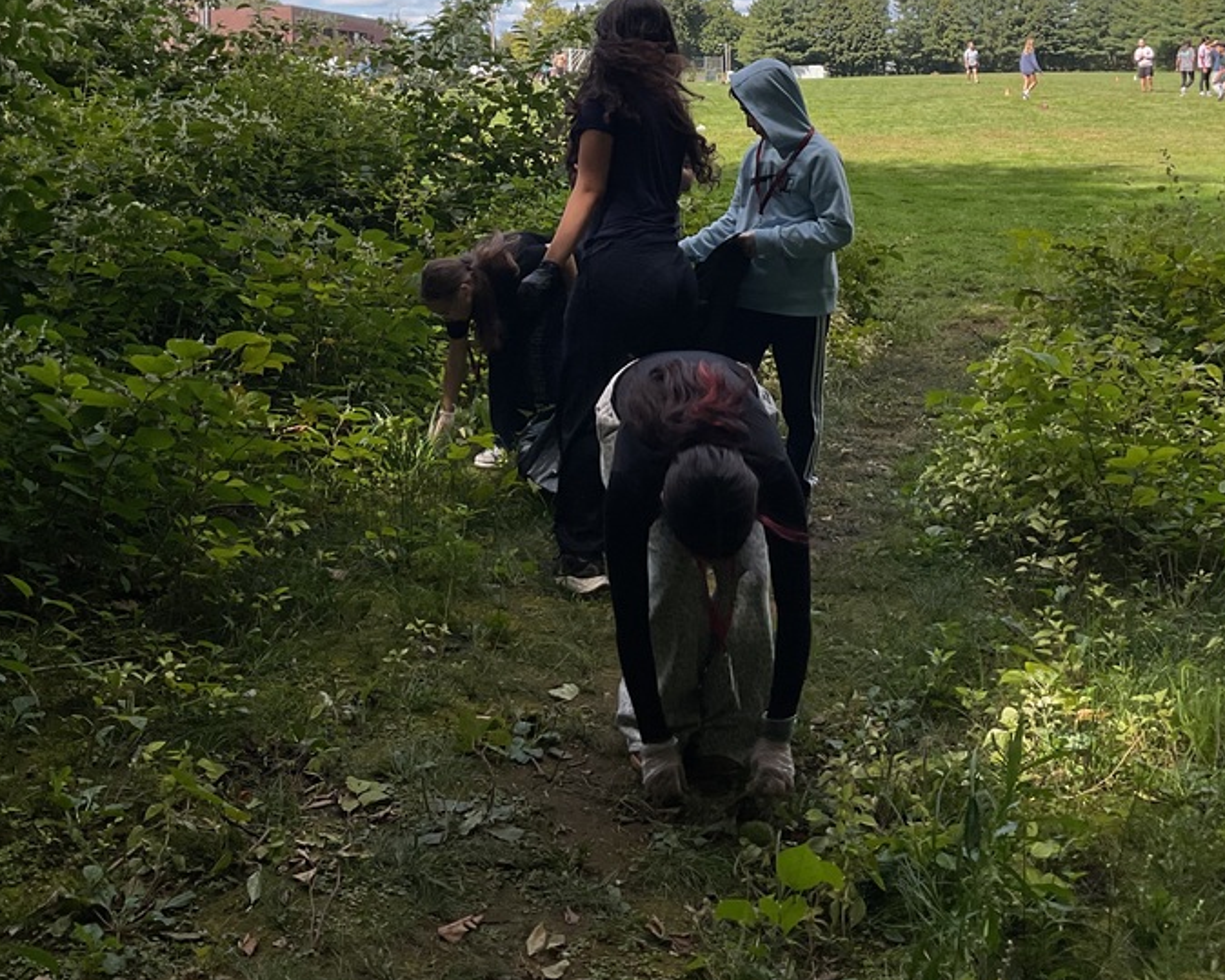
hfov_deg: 42.9
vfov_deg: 33.2
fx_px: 1559
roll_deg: +0.6
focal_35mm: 43
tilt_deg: -1.9
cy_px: 105
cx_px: 611
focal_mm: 3
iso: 16
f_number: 1.8
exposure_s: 1/1221
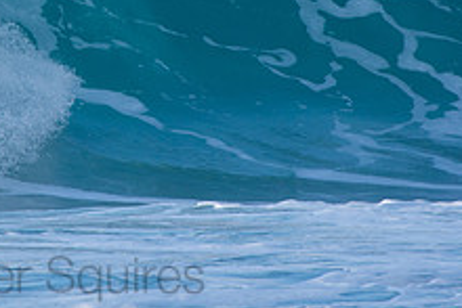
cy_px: -72
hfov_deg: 1.0
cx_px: 42
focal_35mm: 2076
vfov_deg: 0.7
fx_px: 26659
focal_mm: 500
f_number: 5.6
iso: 250
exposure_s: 1/640
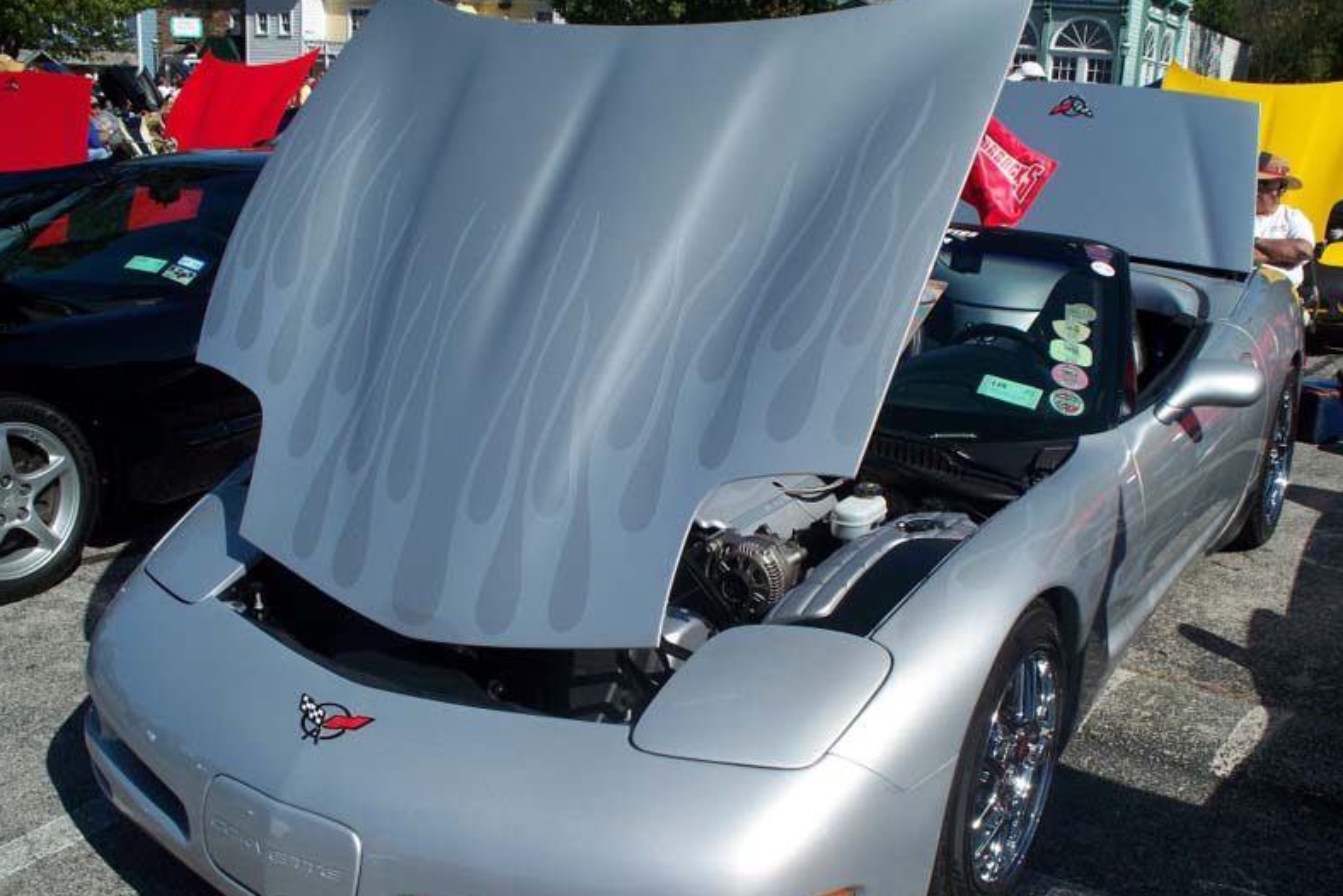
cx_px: 677
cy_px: 477
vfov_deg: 35.1
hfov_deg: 50.7
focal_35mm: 38
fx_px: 1418
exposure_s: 1/640
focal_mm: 7.54
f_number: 5
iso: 64
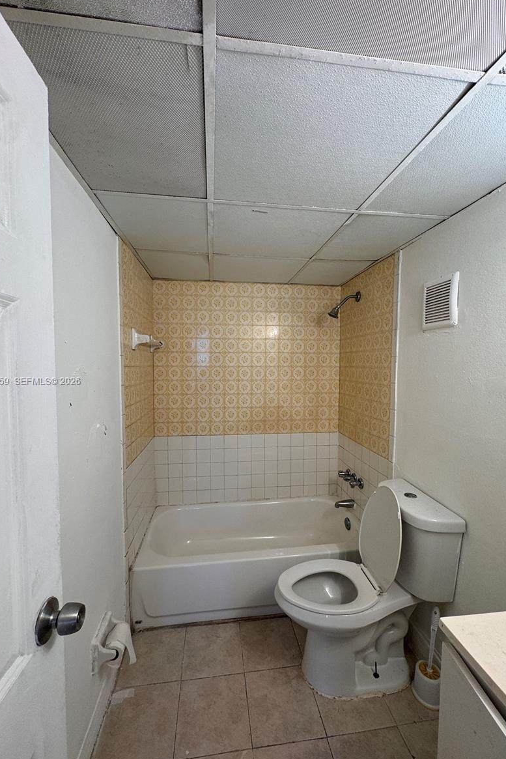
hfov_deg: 77.3
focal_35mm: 15
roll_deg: +0.7
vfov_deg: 100.4
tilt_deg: -3.1
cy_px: 382
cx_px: 253
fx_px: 316
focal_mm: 2.22
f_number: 2.2
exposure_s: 1/120
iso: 64
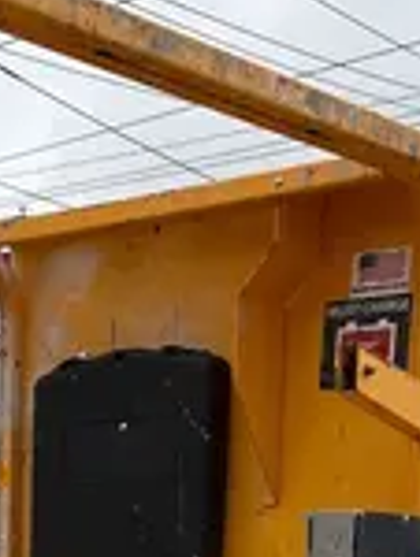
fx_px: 2049
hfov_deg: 11.3
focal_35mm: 127
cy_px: 1108
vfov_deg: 13.4
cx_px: -204
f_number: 1.6
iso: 50
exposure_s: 1/751
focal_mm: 5.1
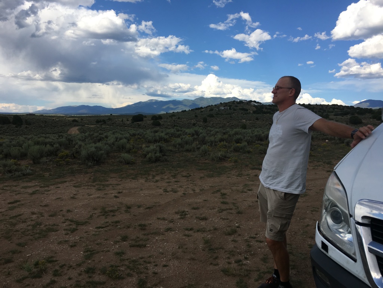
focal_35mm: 29
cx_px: 192
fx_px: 321
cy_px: 144
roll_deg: -2.1
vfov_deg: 48.2
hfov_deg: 61.7
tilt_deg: -2.5
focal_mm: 4.15
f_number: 2.2
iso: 25
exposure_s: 1/1282
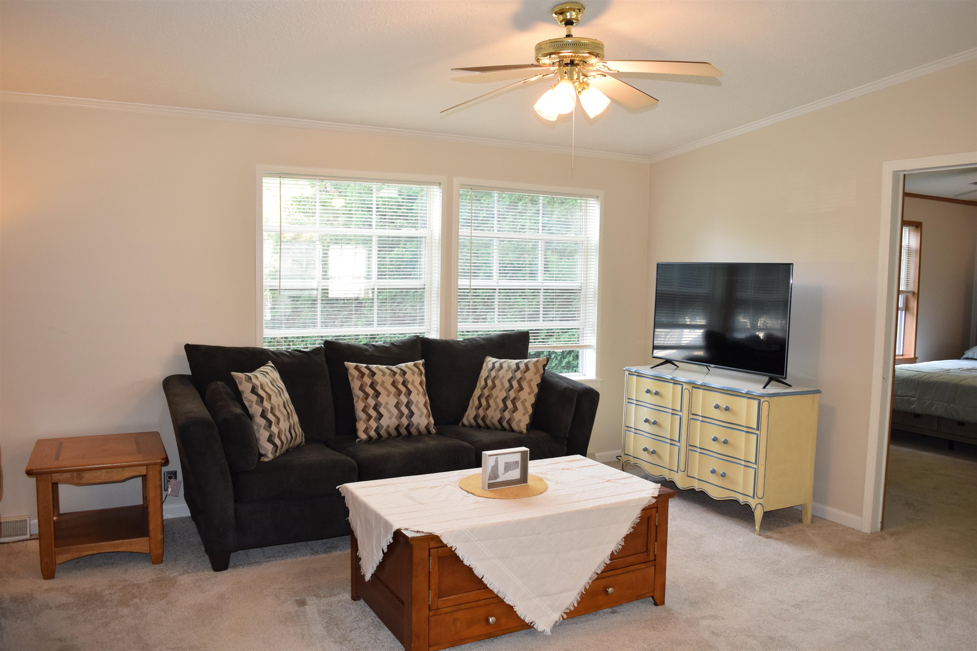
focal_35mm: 27
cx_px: 488
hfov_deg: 67.4
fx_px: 733
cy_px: 326
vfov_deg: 47.9
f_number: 5
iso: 800
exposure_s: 1/100
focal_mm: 18
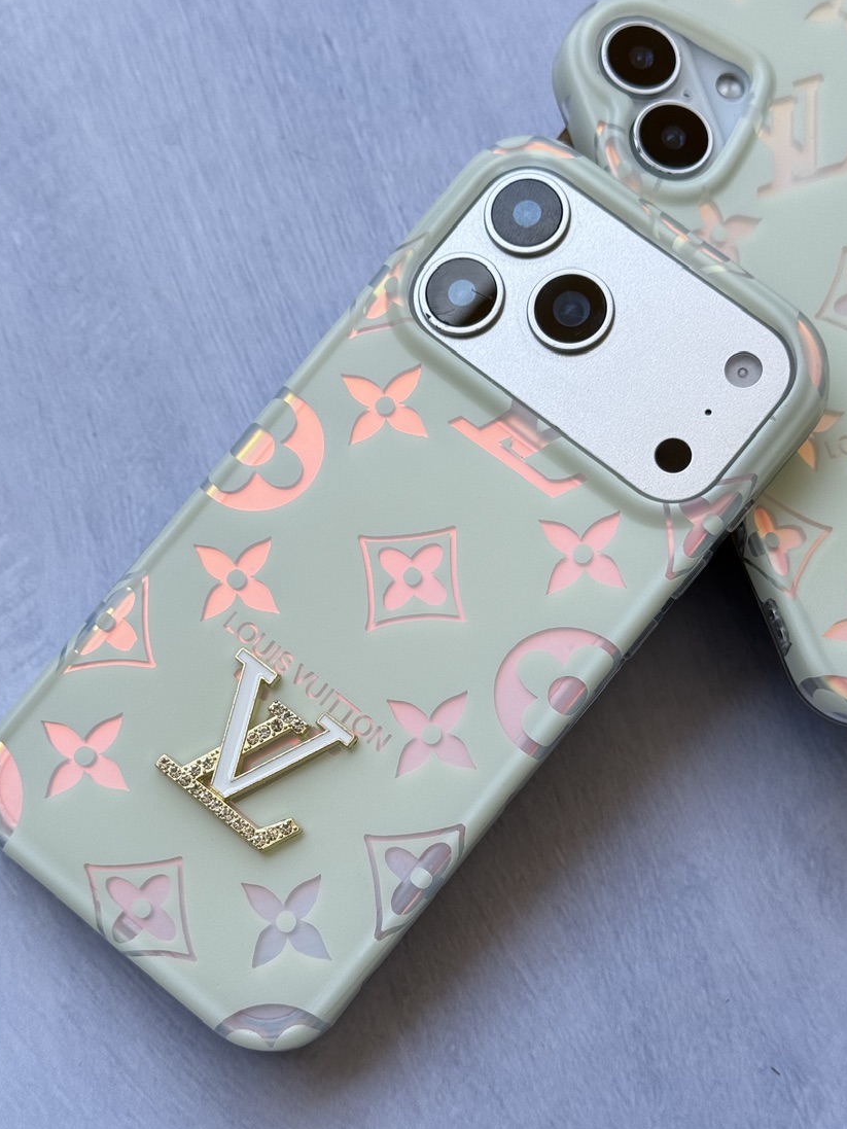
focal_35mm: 56
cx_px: 446
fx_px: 1827
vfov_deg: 34.3
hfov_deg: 26.1
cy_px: 638
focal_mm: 6.76
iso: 64
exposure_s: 1/928
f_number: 1.78
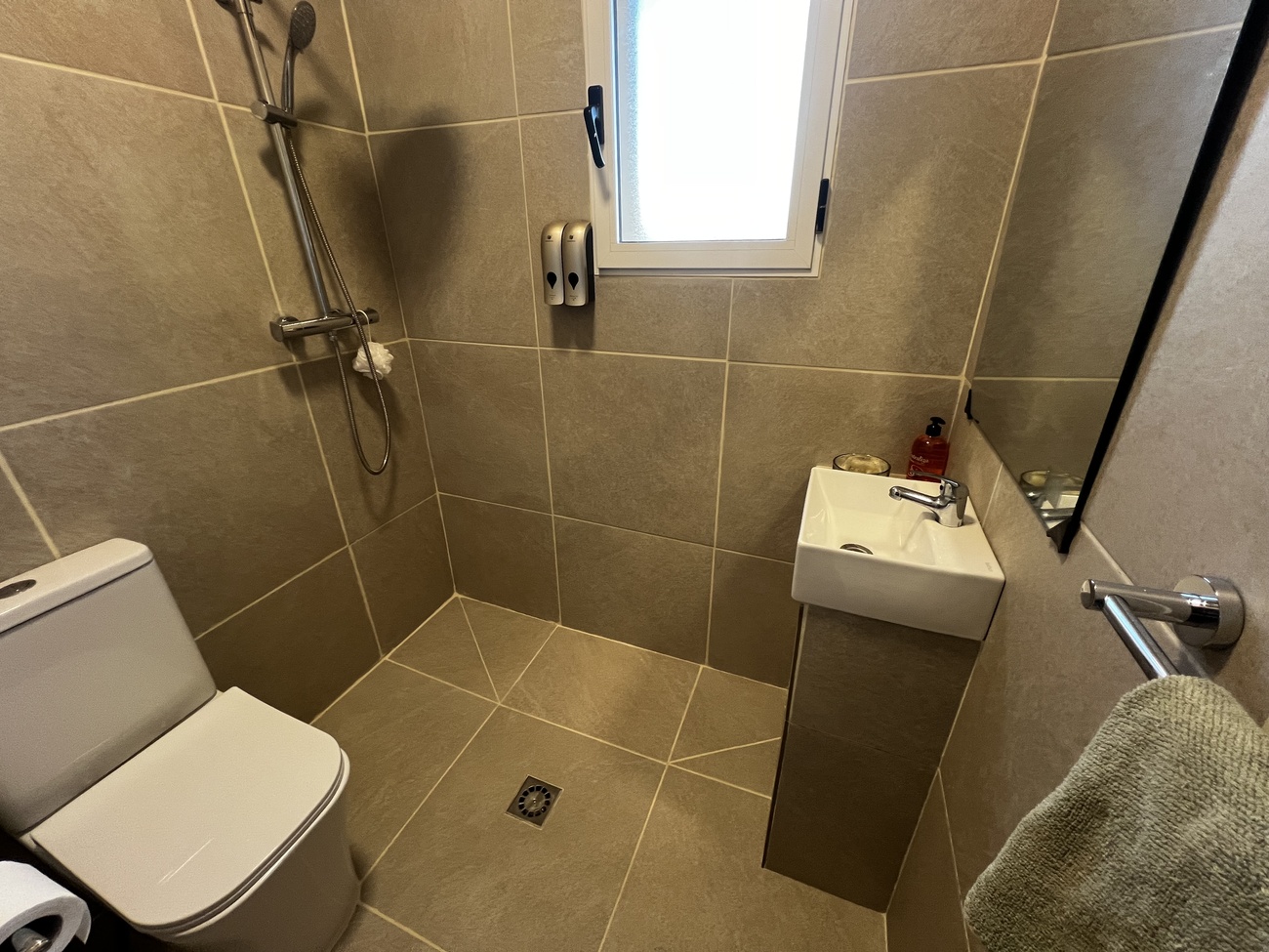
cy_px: 476
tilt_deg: -25.8
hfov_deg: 106.2
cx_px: 634
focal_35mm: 13
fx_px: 477
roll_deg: +1.2
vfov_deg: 89.9
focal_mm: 1.57
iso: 200
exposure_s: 1/100
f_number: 1.8
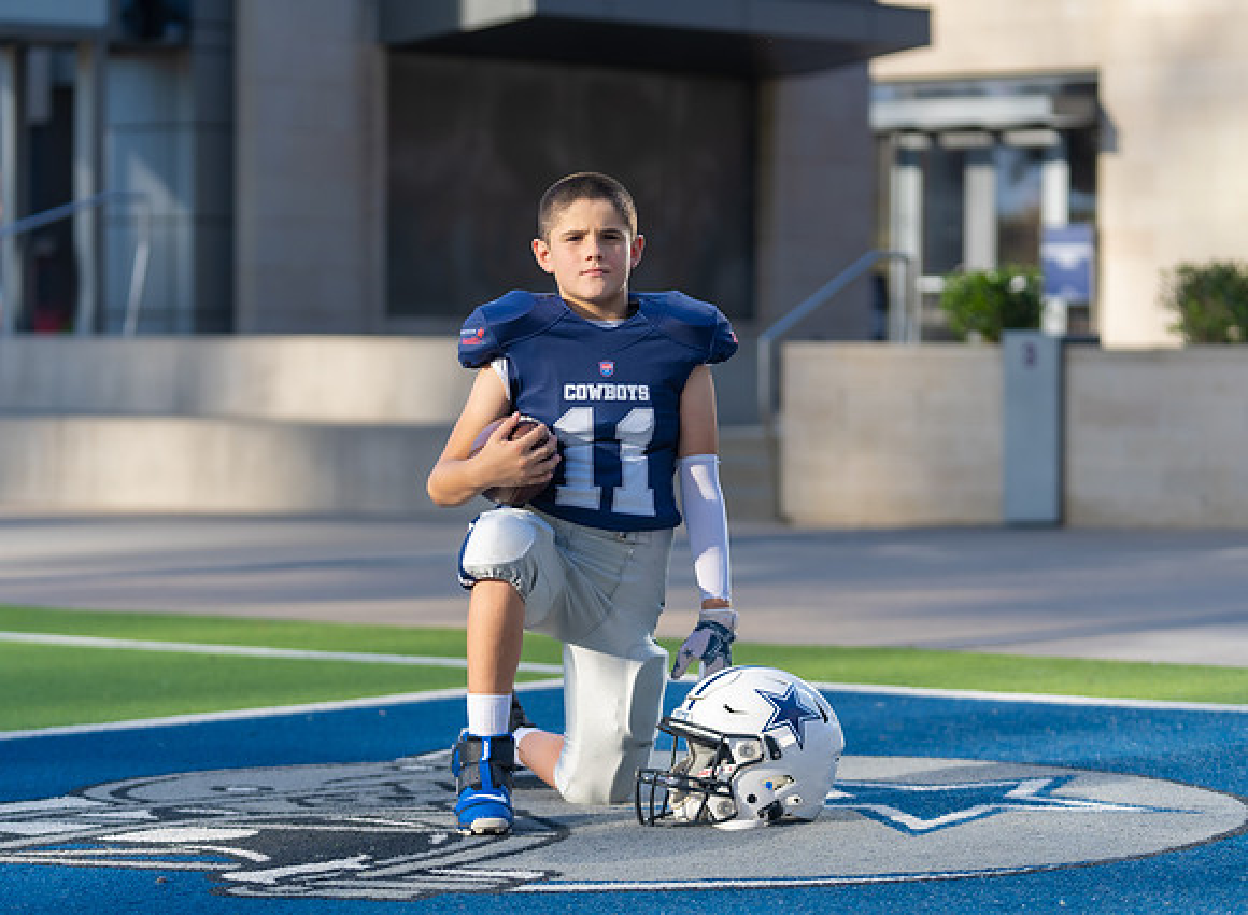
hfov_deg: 18.1
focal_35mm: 110
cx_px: 612
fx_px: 3916
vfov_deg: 13.3
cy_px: 495
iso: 100
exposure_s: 1/640
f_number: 2.8
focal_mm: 95
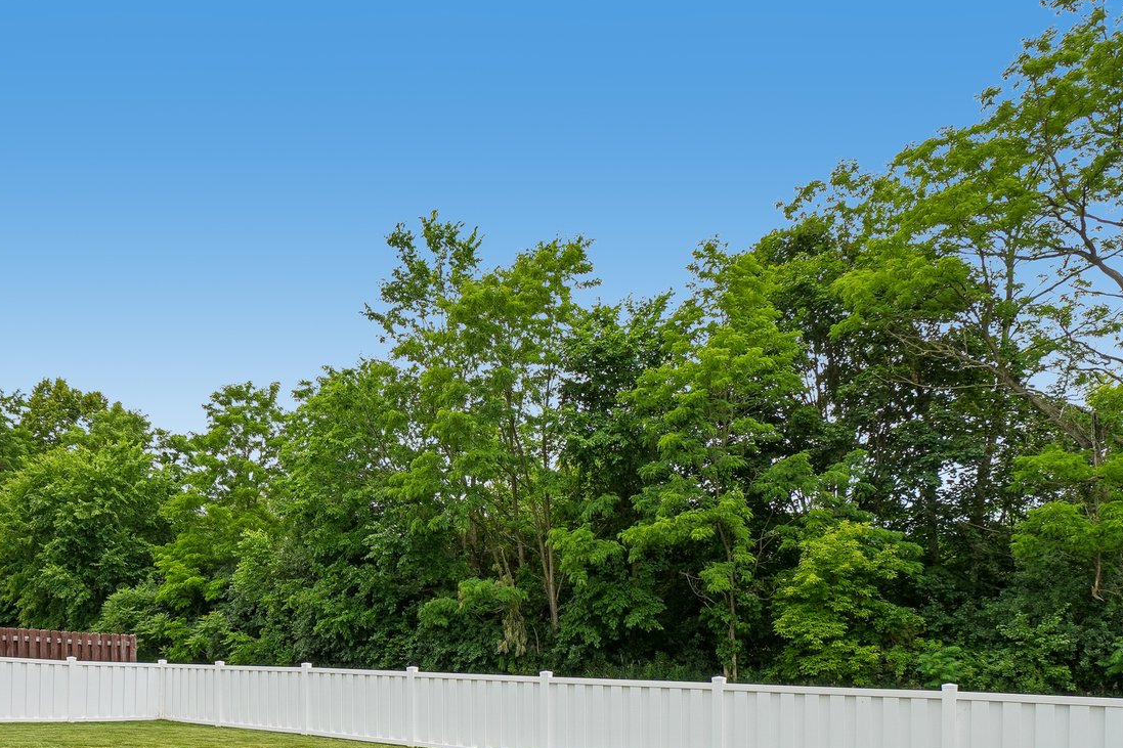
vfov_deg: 43.3
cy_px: 642
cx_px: 384
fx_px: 873
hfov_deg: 64.0
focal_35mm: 28
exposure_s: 1/200
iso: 100
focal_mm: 10
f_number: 8
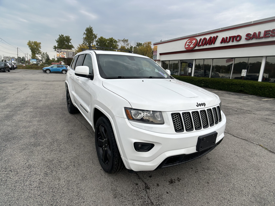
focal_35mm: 26
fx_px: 207
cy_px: 103
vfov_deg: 53.1
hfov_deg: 67.3
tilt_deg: -8.5
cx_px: 138
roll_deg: -3.8
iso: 50
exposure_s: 1/1147
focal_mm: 5.7
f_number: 1.5
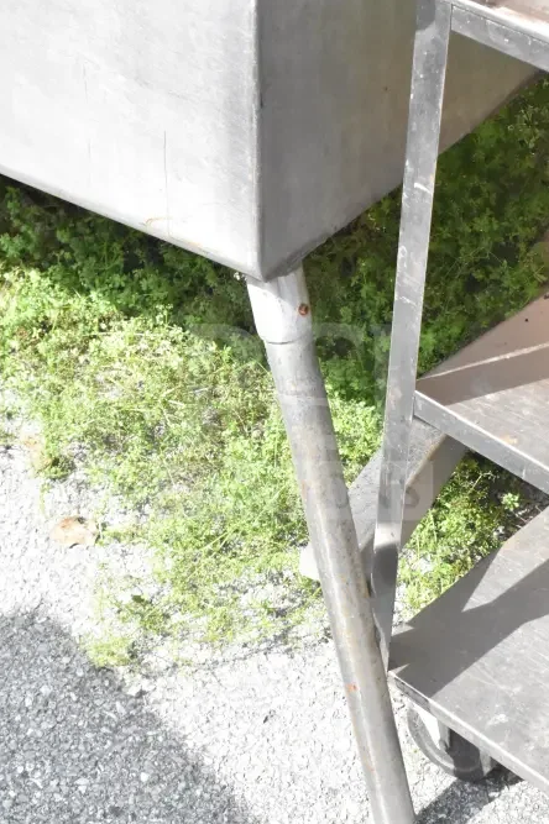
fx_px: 1603
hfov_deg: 19.4
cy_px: 422
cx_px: 293
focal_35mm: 70
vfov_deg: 28.9
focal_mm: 34
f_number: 14
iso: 6400
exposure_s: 1/1250
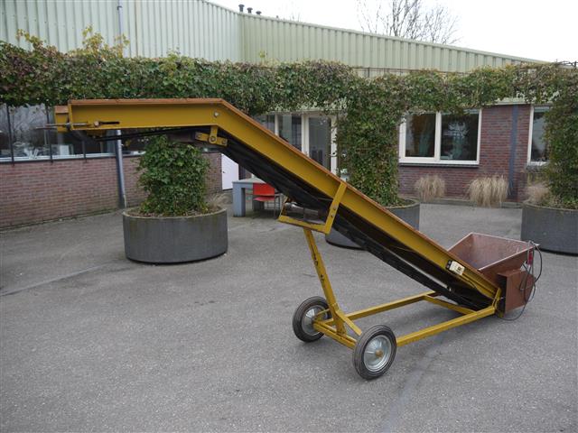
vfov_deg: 49.7
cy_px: 216
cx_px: 289
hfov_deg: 63.4
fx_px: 468
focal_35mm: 28
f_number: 4.5
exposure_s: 1/160
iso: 100
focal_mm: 14
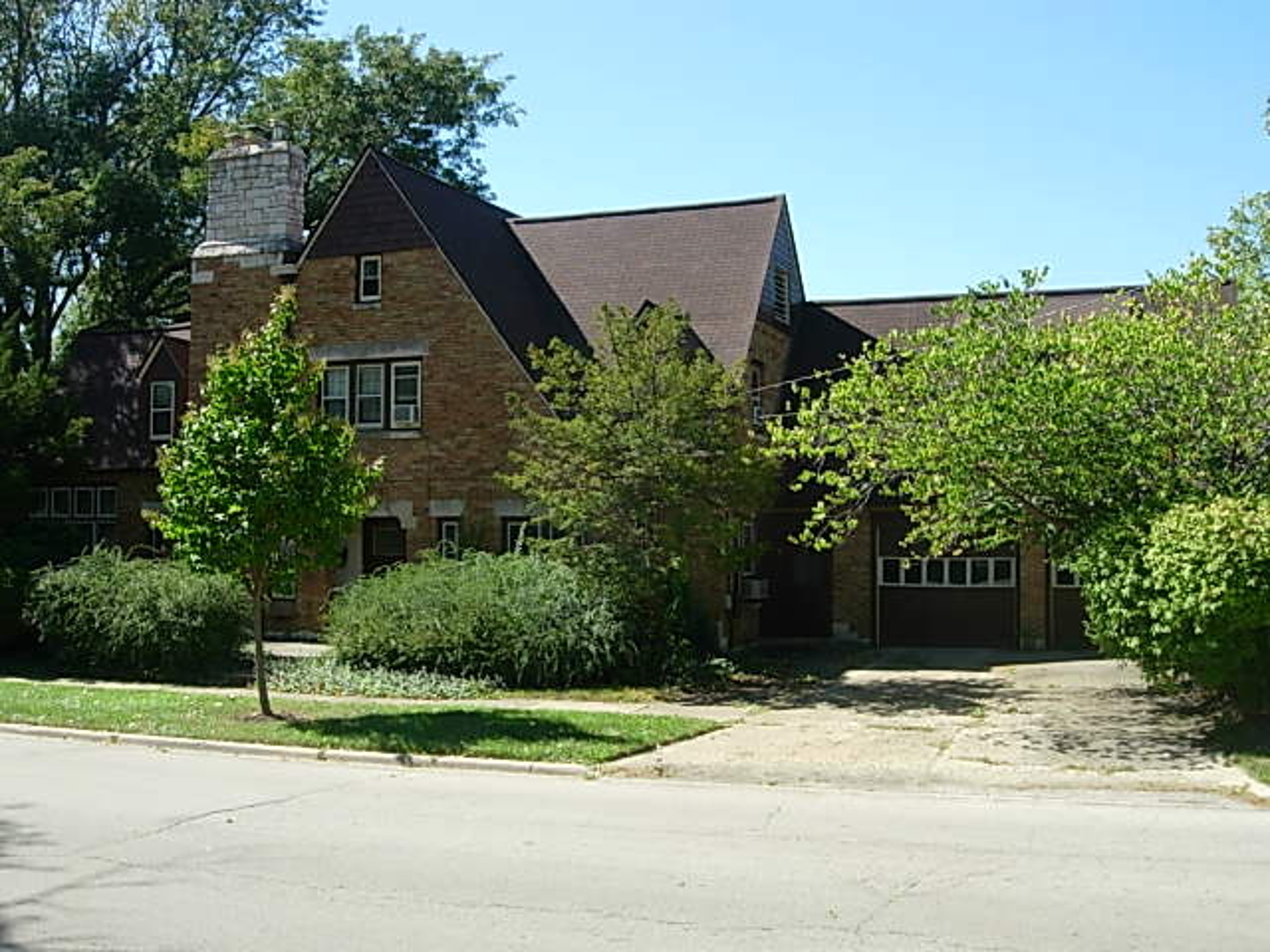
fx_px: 1394
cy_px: 476
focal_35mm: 38
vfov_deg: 37.7
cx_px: 635
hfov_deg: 49.0
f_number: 4.8
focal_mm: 7.8
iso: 79
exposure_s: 1/332
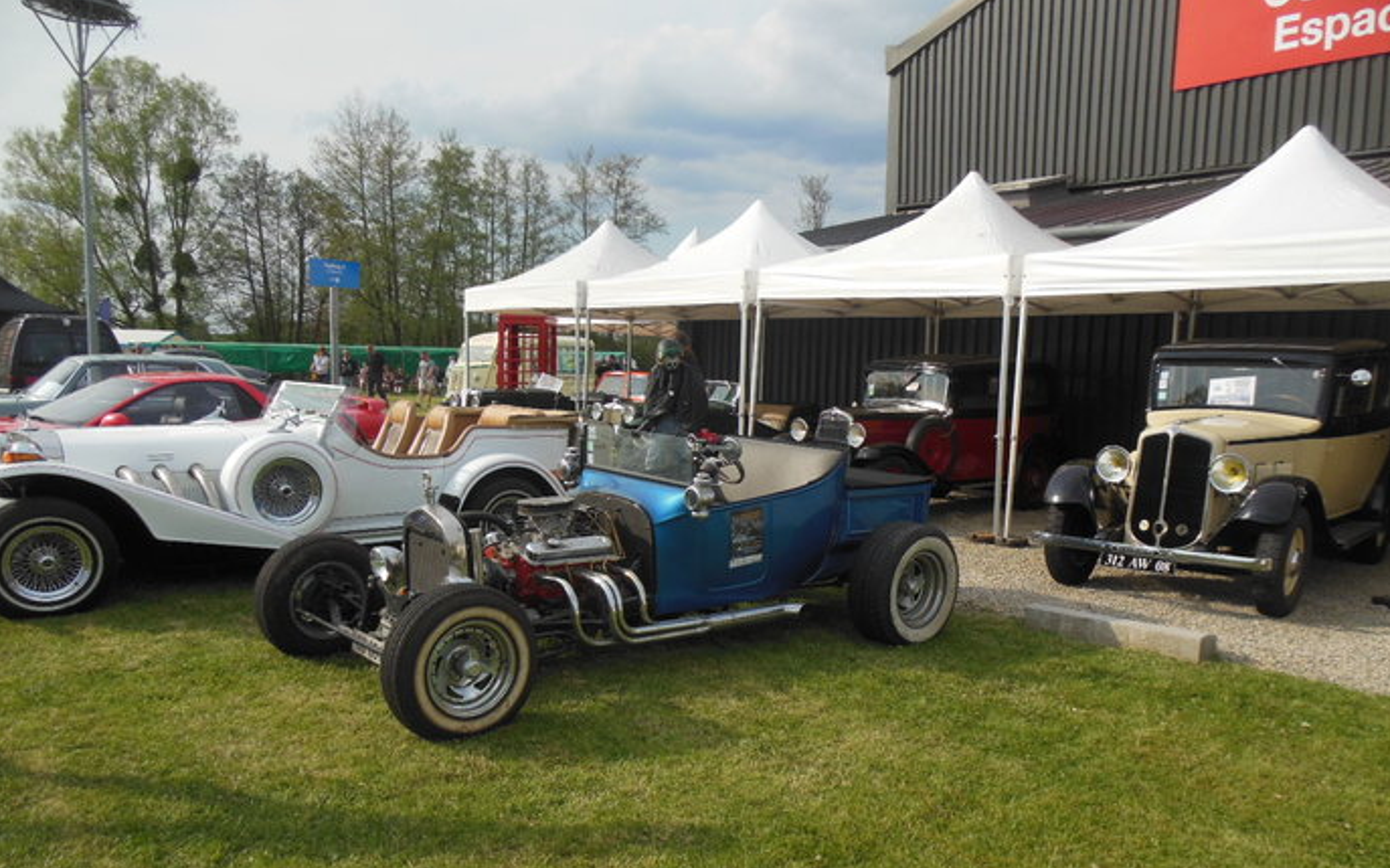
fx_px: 1023
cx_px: 688
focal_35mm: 27
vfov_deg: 45.7
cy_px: 527
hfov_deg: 68.4
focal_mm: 4.5
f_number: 3.2
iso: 125
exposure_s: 1/1250
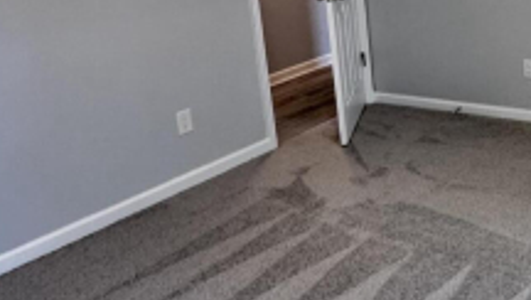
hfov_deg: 36.6
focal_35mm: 47
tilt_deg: -12.4
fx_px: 662
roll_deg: +2.1
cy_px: 33
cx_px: 590
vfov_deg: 24.8
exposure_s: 1/120
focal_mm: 2.22
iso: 250
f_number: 2.2
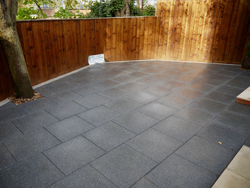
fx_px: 202
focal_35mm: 28
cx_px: 125
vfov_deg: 49.7
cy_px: 94
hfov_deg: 63.4
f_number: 3.5
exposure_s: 1/60
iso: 160
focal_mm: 14
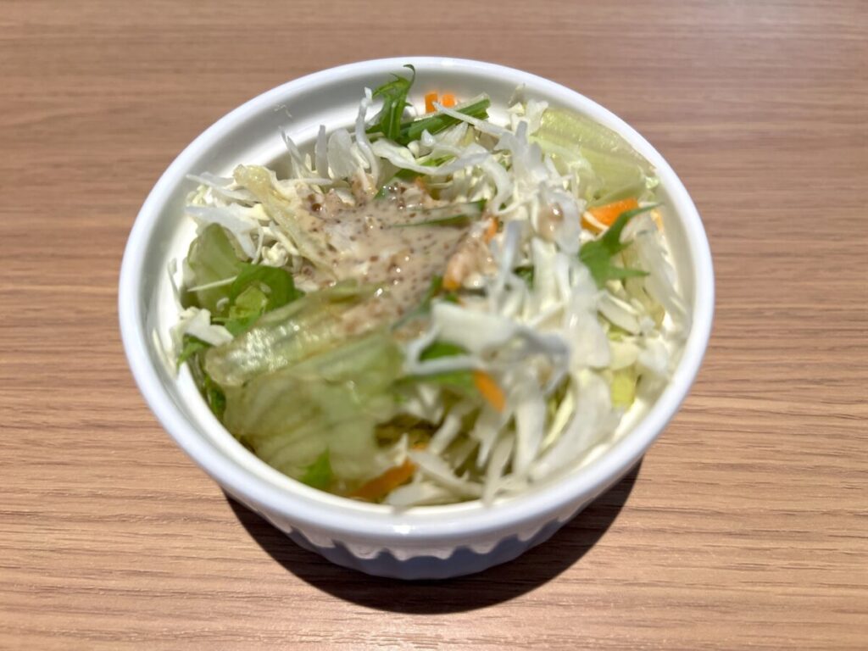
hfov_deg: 67.3
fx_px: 652
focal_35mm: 26
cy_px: 326
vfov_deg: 53.1
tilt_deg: -57.8
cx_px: 434
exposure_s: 1/100
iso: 64
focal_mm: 5.7
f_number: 1.5
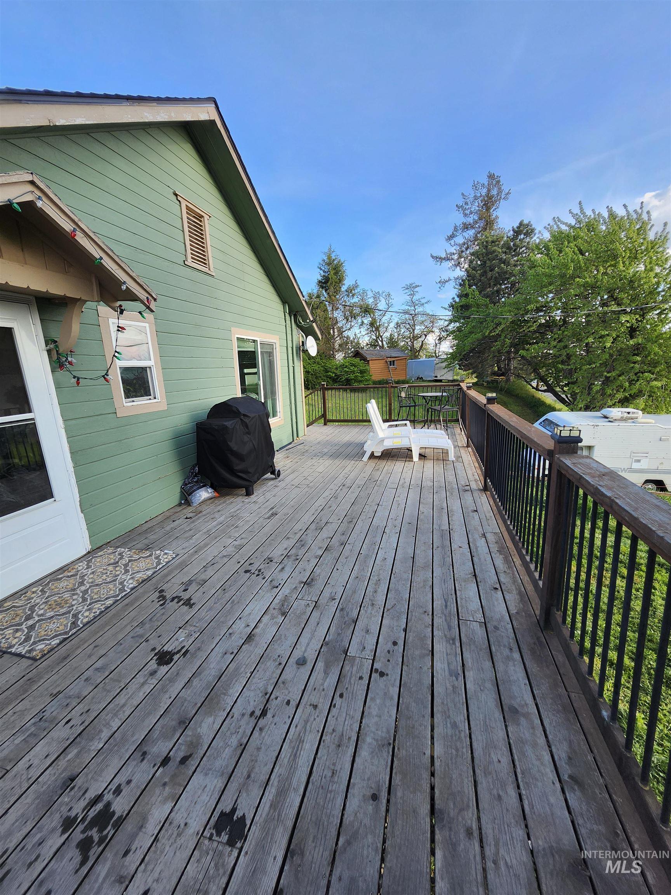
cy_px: 448
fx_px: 336
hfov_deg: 89.9
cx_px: 336
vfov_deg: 106.2
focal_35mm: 13
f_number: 2.2
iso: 40
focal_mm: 1.74
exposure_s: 1/310
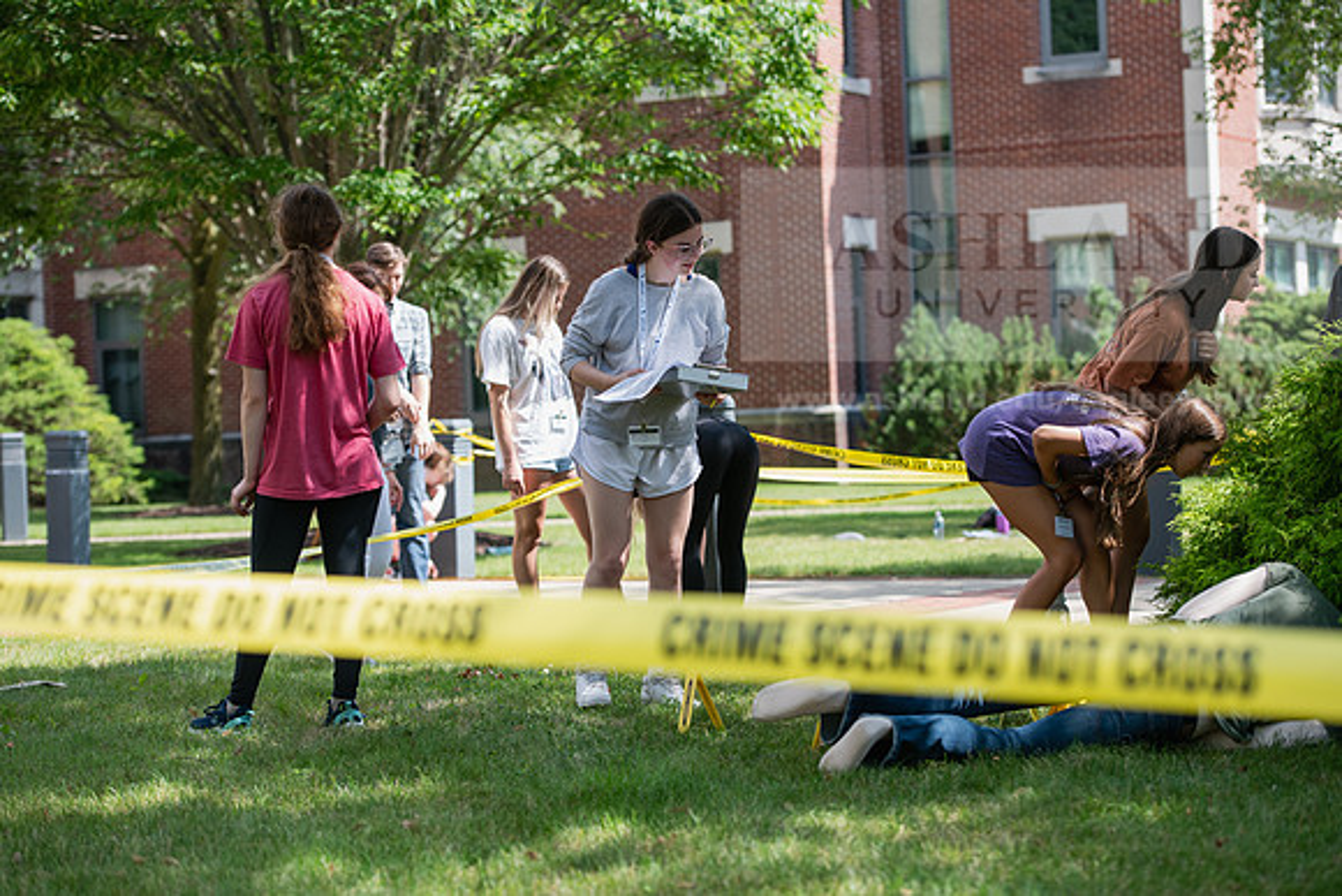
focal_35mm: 90
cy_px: 448
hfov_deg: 22.6
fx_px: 3356
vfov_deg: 15.2
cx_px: 671
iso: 125
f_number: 3.5
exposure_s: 1/400
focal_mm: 90
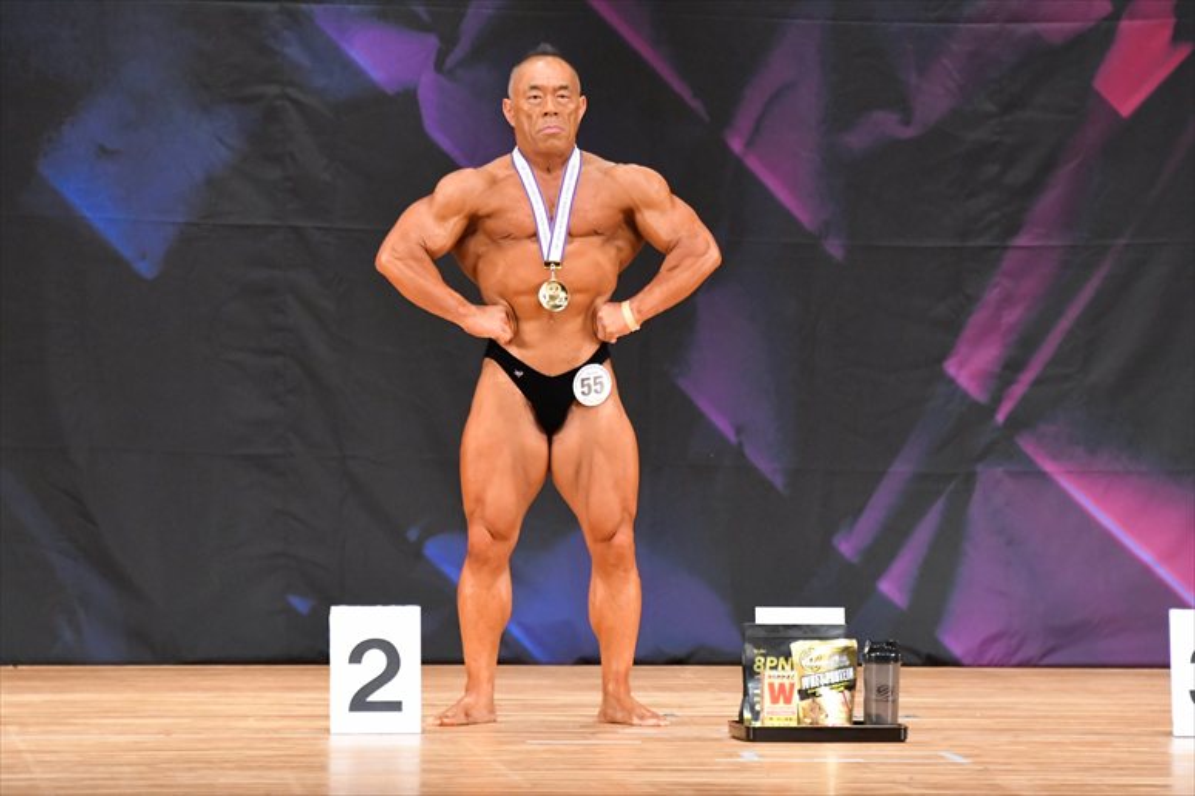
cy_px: 398
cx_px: 598
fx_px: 9954
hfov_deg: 6.9
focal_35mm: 300
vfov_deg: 4.6
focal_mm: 200
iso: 8000
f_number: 5.6
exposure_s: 1/400
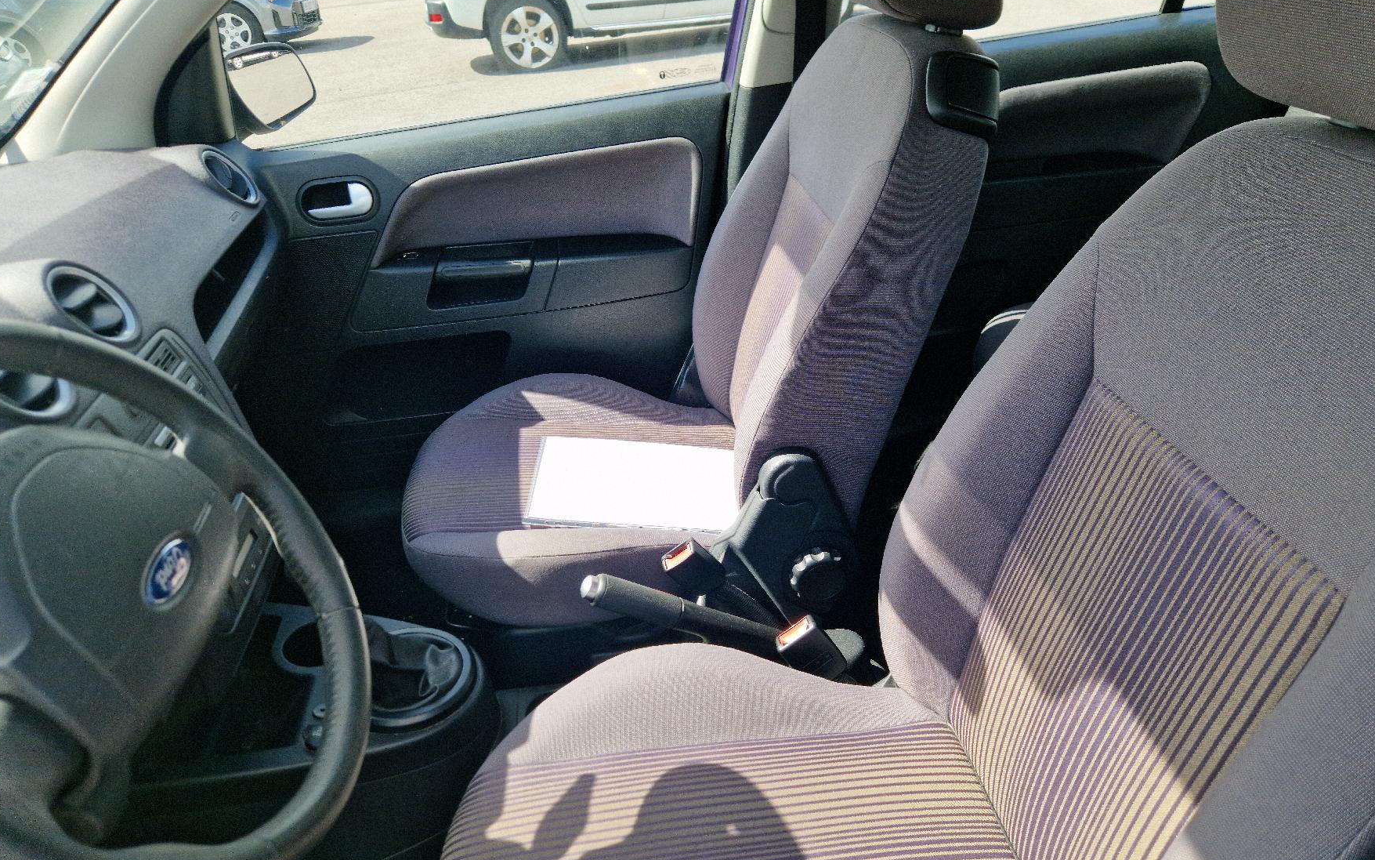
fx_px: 937
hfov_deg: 72.5
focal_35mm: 25
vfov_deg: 49.3
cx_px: 694
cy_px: 430
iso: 50
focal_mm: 5.4
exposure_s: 1/345
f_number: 1.8
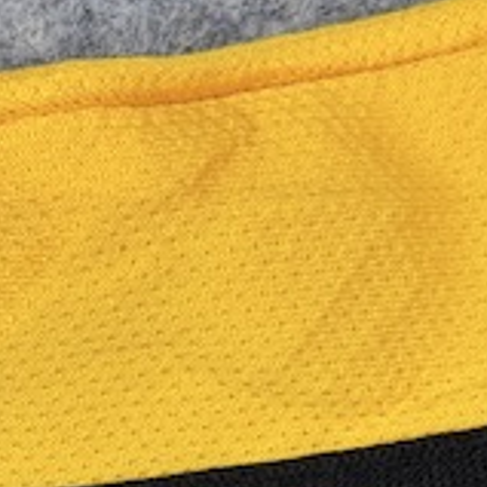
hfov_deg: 10.1
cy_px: 741
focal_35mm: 171
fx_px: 2722
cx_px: -104
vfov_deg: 9.9
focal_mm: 6.76
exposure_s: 1/138
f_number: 1.78
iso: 64
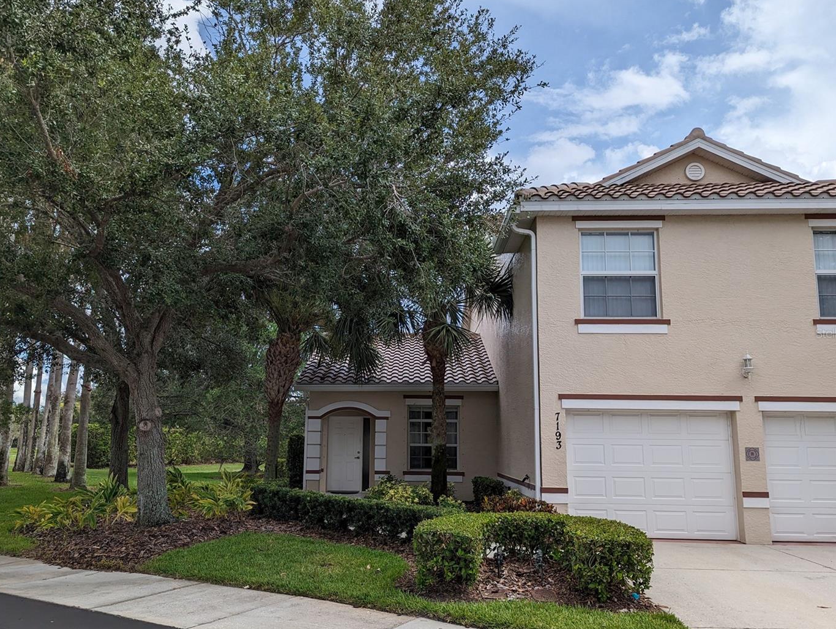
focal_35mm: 28
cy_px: 333
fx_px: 677
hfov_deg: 63.3
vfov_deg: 49.8
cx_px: 386
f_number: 1.85
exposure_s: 1/2309
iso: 48
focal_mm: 6.81
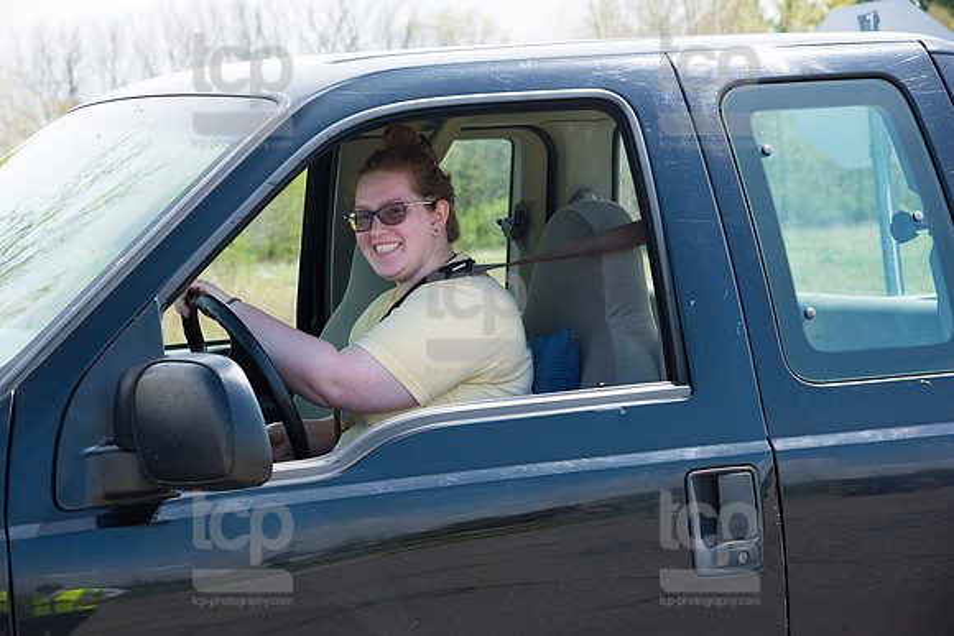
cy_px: 318
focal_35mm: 86
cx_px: 477
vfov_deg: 15.9
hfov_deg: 23.6
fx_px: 2279
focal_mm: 86
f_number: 7.1
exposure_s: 1/800
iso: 1000
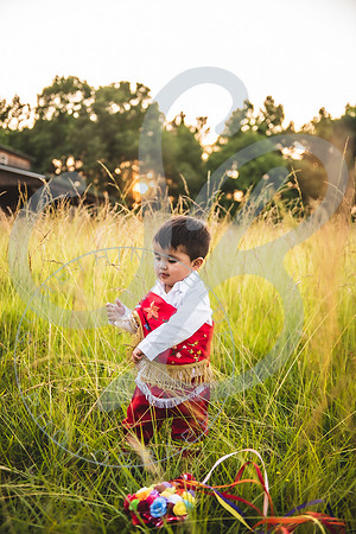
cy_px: 267
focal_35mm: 44
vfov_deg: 44.5
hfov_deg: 30.5
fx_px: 653
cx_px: 178
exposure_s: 1/160
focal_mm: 44
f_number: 2.8
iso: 100
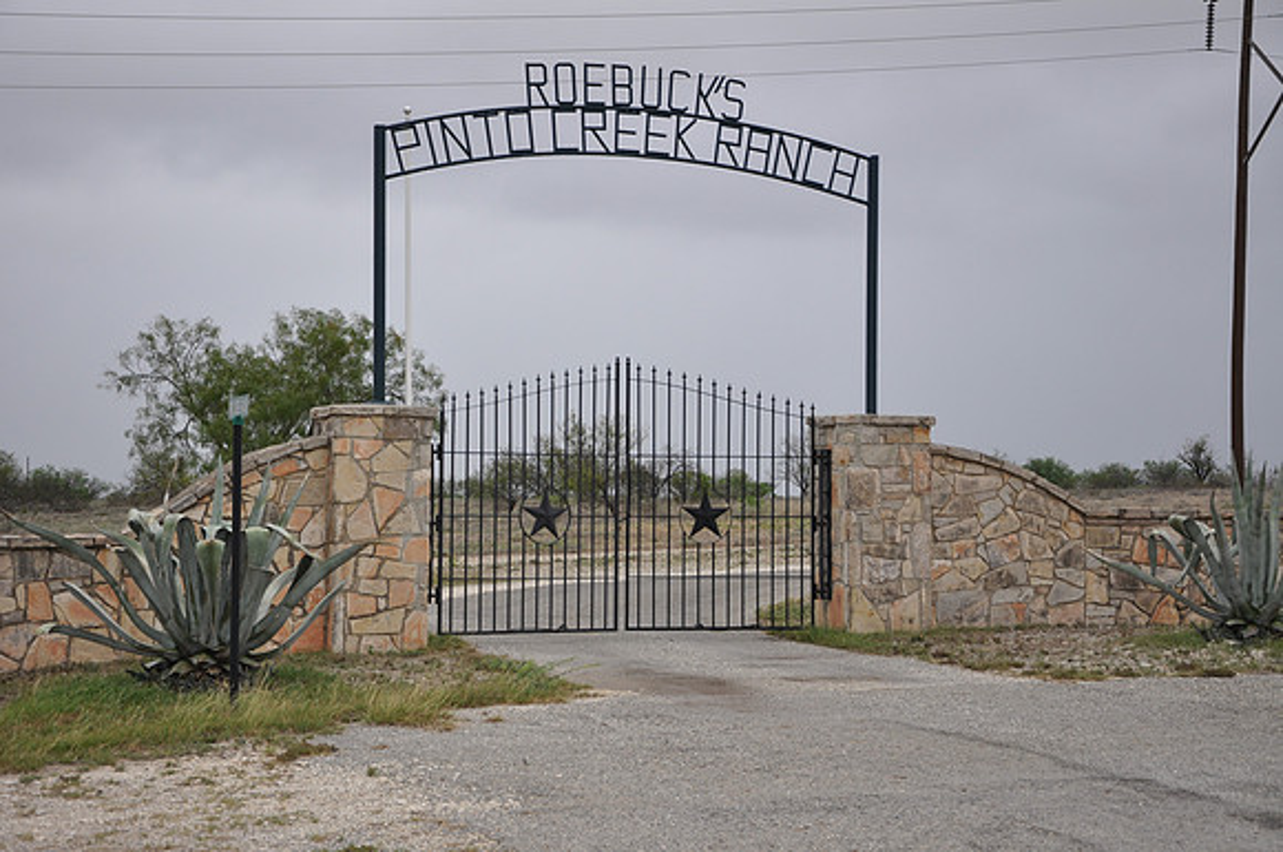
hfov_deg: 33.4
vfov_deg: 22.6
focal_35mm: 60
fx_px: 2135
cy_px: 426
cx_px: 642
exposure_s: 1/160
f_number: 6.3
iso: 200
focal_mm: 40
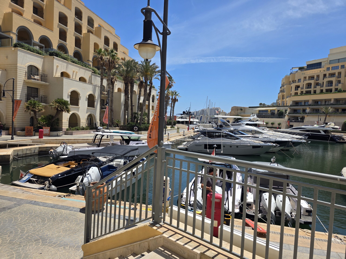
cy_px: 130
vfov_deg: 58.9
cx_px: 173
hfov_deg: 73.9
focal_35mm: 23
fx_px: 230
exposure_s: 1/7944
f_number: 1.7
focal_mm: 6.3
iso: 80
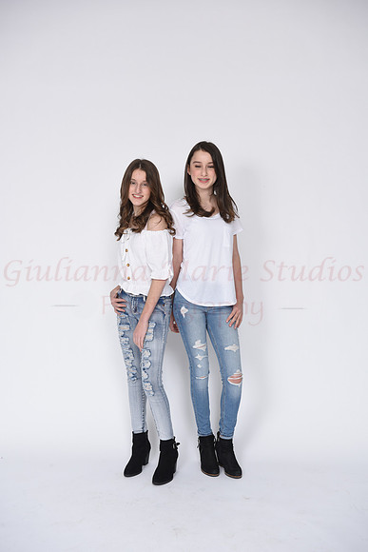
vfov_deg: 41.1
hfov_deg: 28.1
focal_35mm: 48
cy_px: 276
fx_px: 736
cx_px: 184
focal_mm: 48
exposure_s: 1/100
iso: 160
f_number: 8
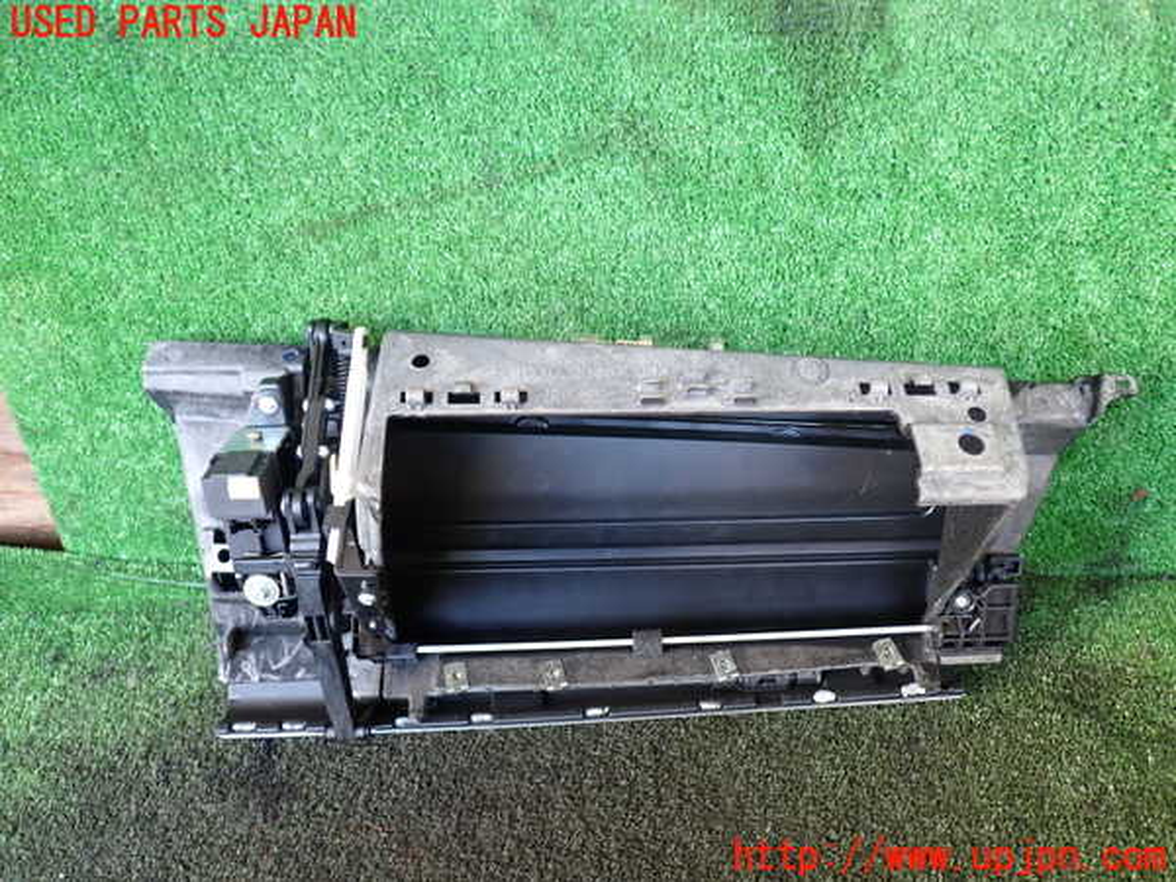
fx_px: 1019
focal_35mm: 30
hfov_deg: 60.0
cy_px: 441
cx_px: 588
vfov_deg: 46.8
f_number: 2.3
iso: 200
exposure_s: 1/30
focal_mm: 5.4
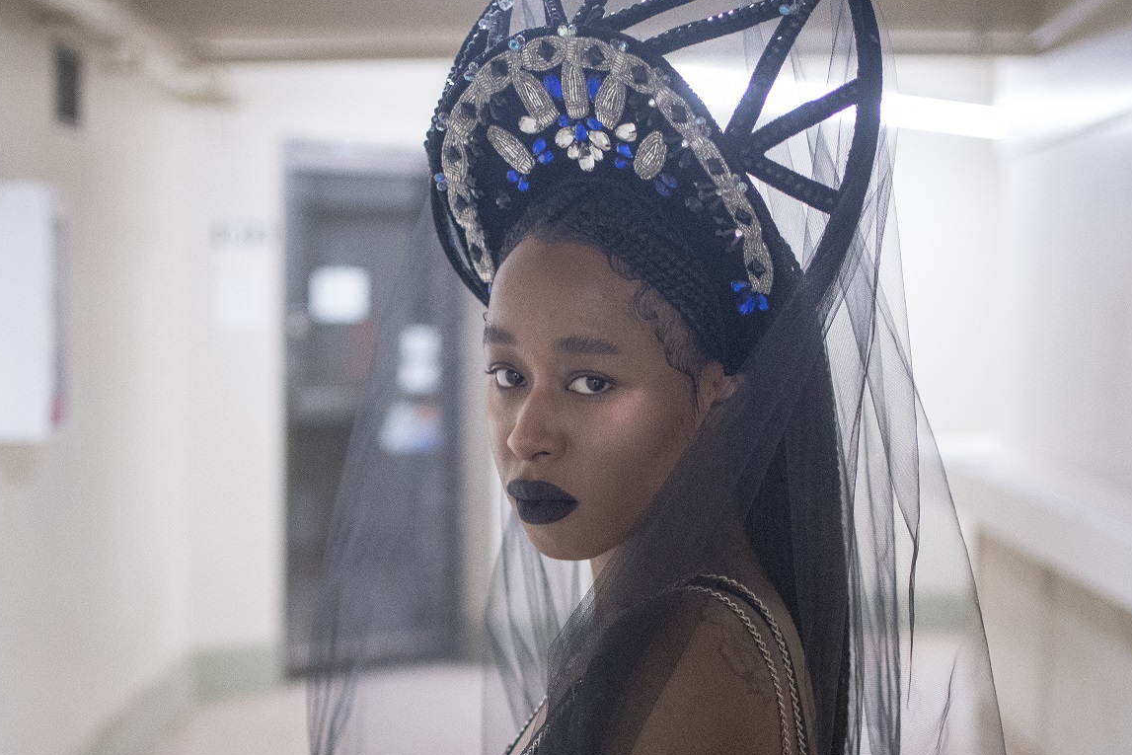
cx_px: 490
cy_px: 472
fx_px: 2159
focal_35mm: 69
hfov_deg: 29.3
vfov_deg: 19.8
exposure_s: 1/400
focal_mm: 35
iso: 3200
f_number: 1.8
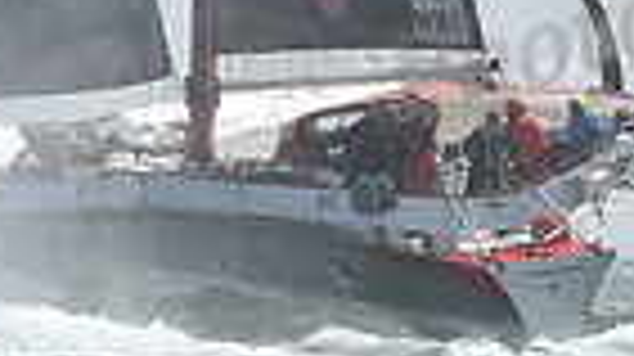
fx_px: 5072
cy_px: -164
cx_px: 157
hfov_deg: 7.1
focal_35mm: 302
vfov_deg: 4.0
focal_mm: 70
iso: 320
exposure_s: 1/1000
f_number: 10
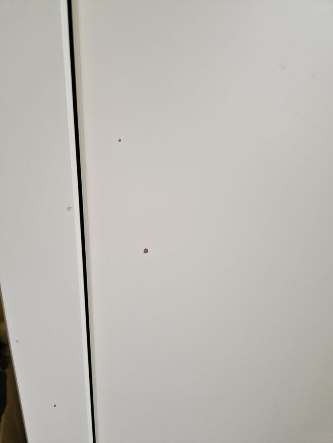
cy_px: 222
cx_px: 166
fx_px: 295
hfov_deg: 58.9
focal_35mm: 23
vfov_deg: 73.9
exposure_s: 1/100
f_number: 1.8
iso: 200
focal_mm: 5.4
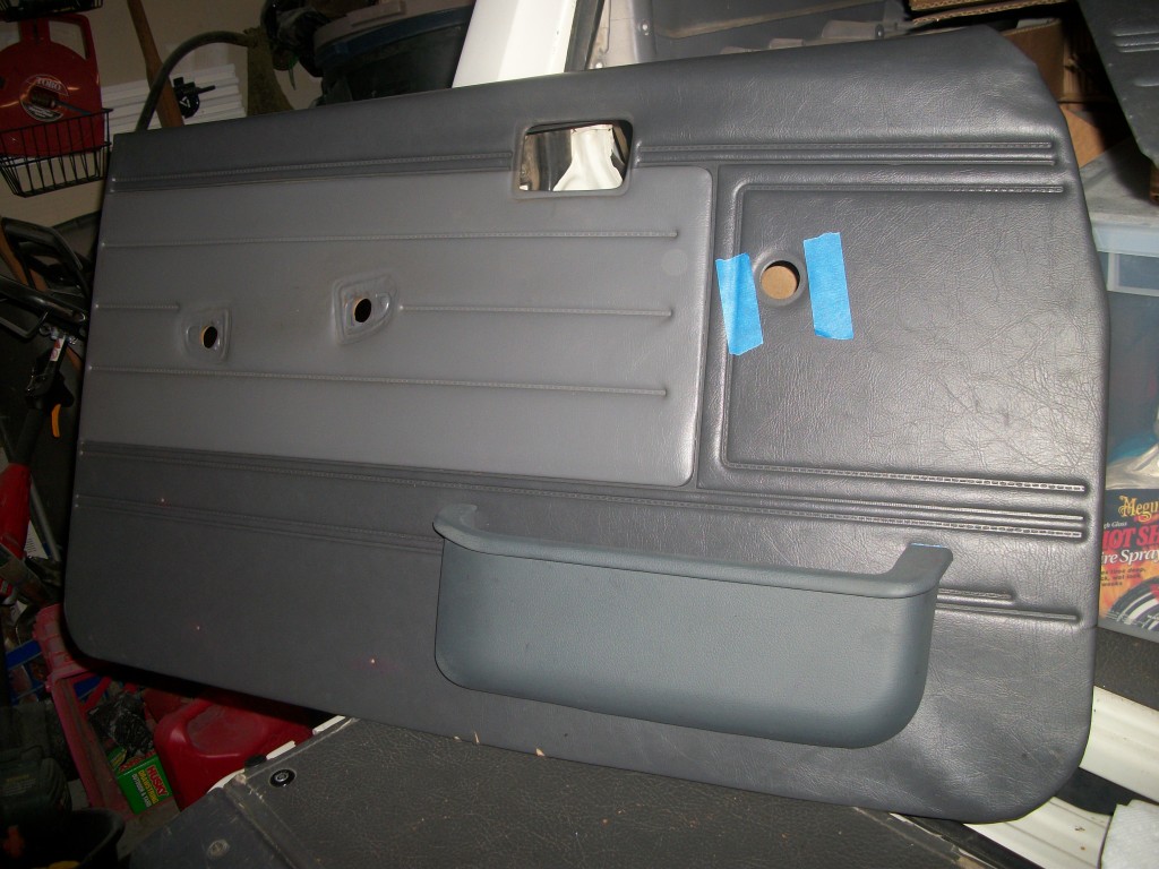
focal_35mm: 32
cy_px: 434
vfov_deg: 44.2
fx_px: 1071
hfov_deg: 56.8
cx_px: 580
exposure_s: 1/60
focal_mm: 5.7
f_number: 2.9
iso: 80
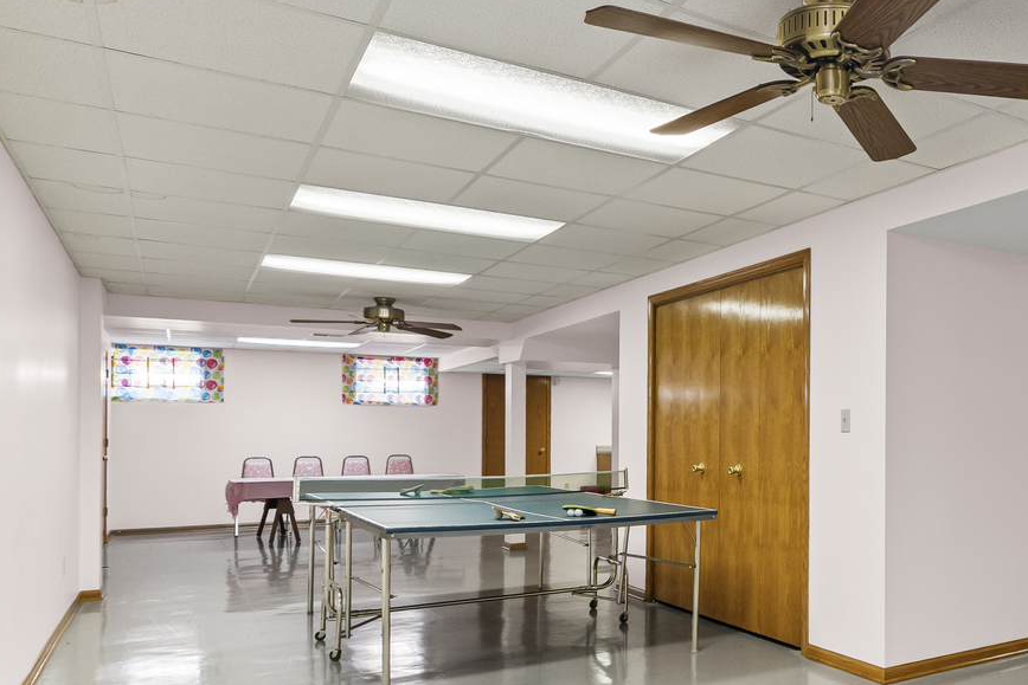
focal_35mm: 28
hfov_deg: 58.5
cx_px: 872
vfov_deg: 46.2
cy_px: 400
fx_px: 800
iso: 250
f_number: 9
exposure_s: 1/8
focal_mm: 10
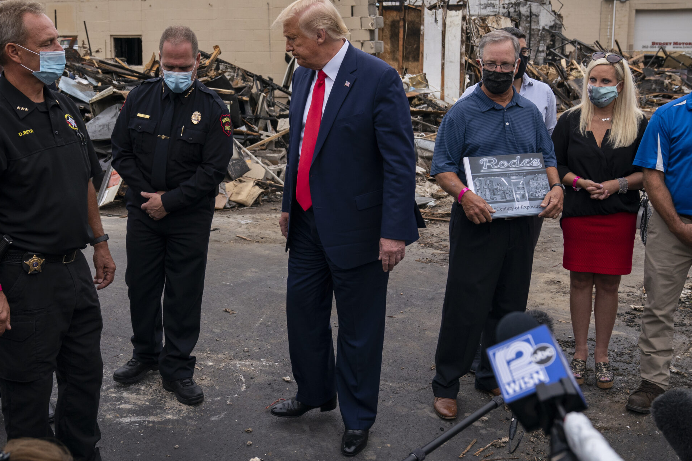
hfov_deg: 48.4
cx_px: 324
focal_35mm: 40
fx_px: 769
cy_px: 165
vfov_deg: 33.2
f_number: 5
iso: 800
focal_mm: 30
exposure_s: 1/1250
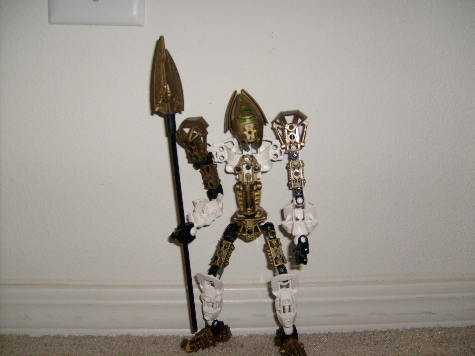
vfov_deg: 40.7
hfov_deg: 52.6
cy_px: 178
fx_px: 480
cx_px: 238
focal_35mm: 35
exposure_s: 1/45
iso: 100
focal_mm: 5.8
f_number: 2.8
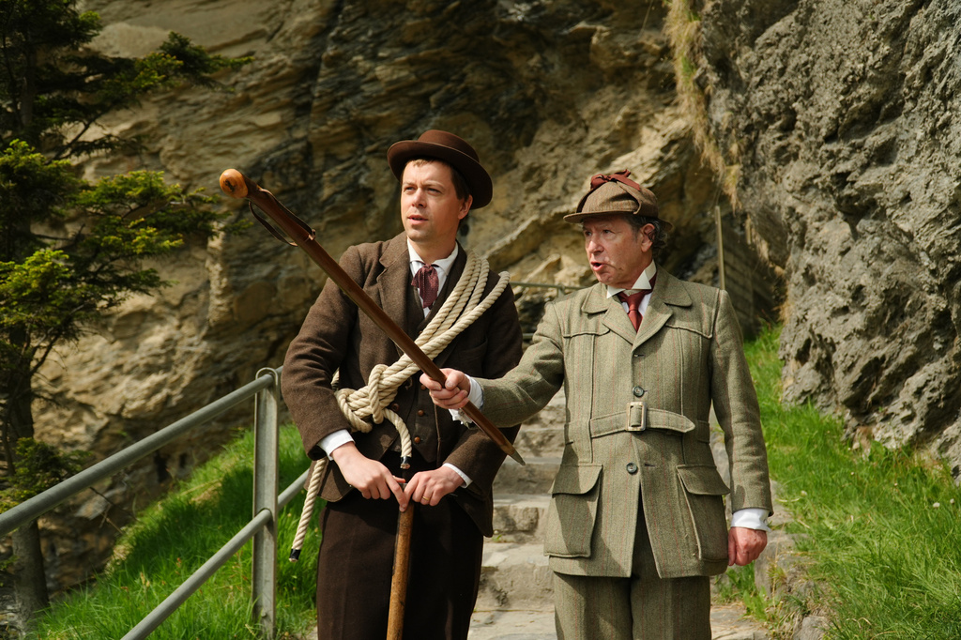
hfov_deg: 45.0
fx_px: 1161
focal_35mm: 44
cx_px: 480
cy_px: 320
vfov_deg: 30.8
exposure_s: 1/100
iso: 200
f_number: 4
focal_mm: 29
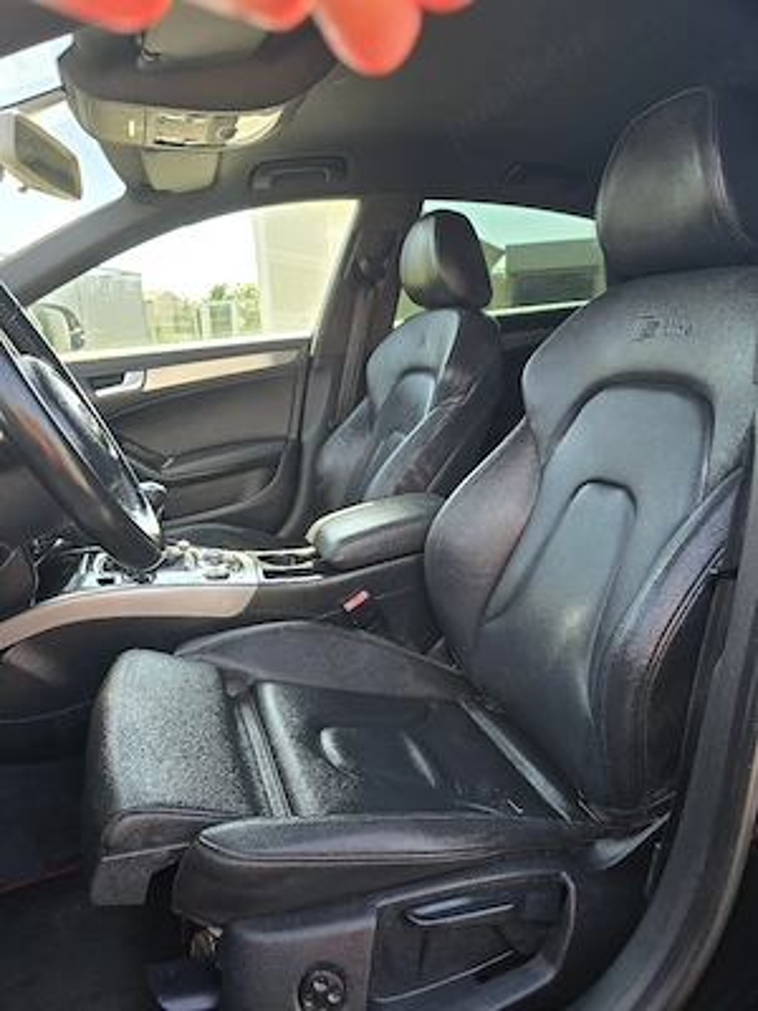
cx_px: 379
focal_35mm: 23
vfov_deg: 73.9
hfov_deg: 58.9
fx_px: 672
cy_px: 506
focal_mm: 6.3
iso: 50
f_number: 1.7
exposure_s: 1/182
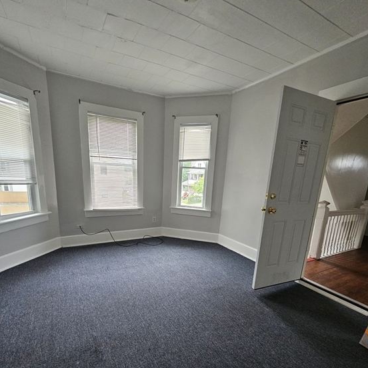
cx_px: 180
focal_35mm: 16
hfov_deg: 87.4
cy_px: 229
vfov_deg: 85.8
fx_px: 192
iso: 500
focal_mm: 2.2
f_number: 2.2
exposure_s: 1/30
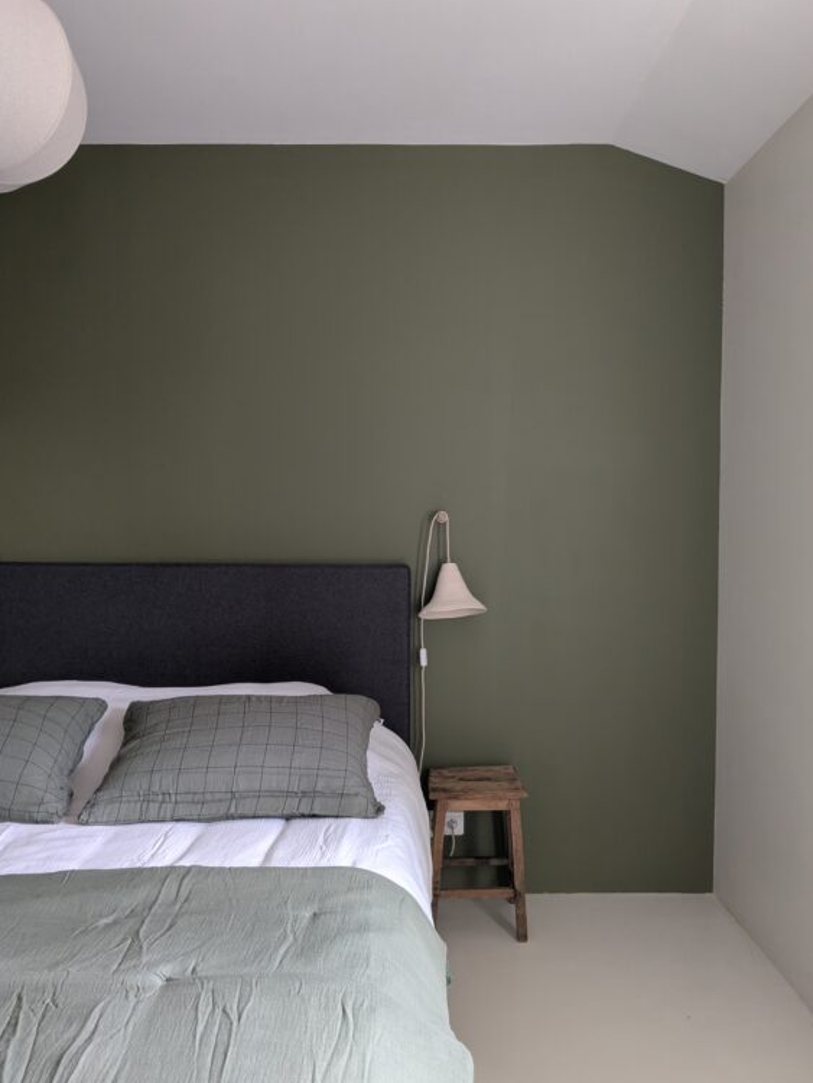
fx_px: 908
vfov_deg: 61.6
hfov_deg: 48.2
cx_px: 425
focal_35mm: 29
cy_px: 560
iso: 113
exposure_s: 1/33.3
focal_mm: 4.38
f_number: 1.73
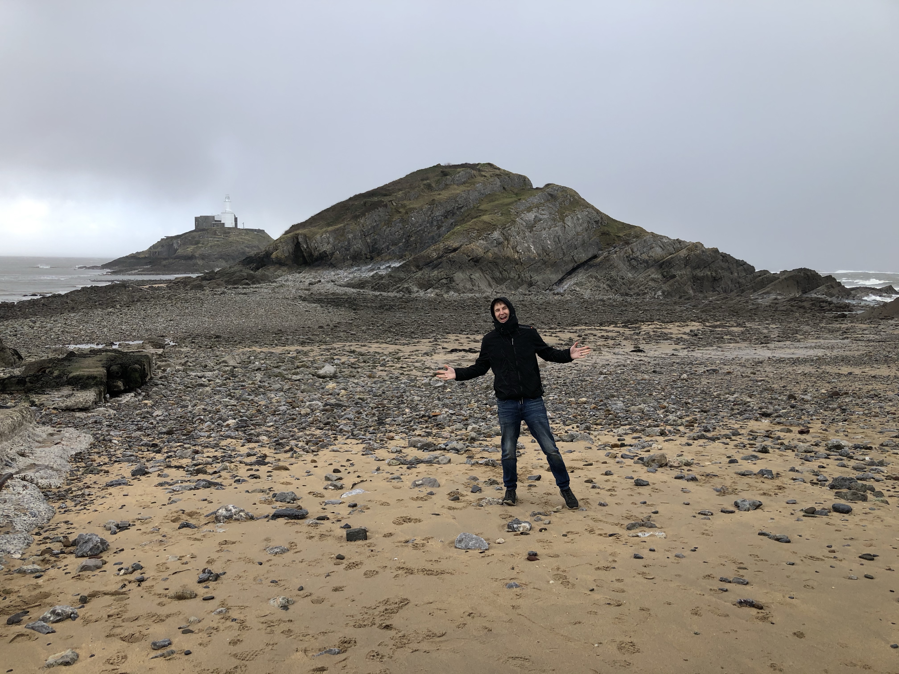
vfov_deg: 49.7
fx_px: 727
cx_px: 450
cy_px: 337
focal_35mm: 28
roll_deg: -2.0
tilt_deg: -5.4
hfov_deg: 63.4
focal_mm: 3.99
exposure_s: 1/298
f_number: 1.8
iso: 20
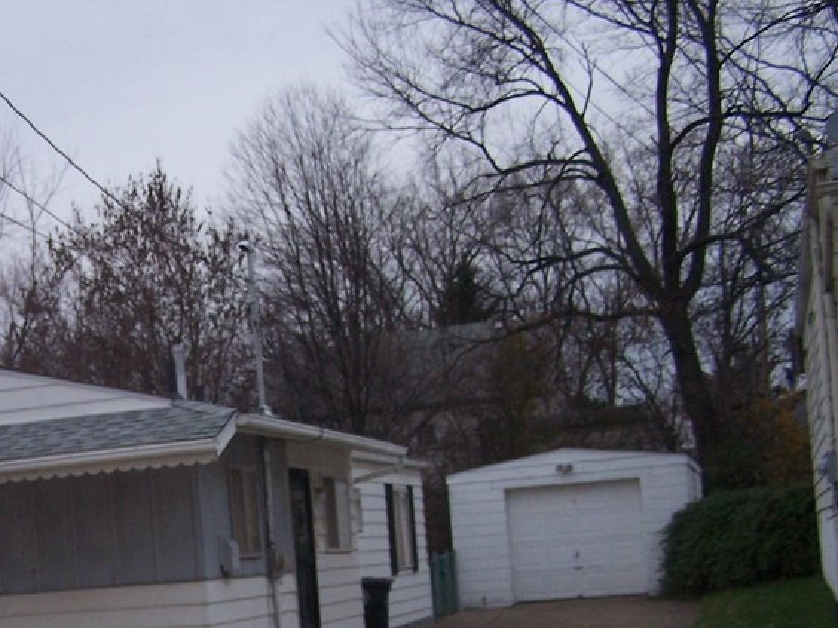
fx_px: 1670
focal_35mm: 69
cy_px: 563
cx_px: 119
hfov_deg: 27.4
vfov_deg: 20.9
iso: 140
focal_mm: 6.3
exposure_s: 1/60
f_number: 2.8
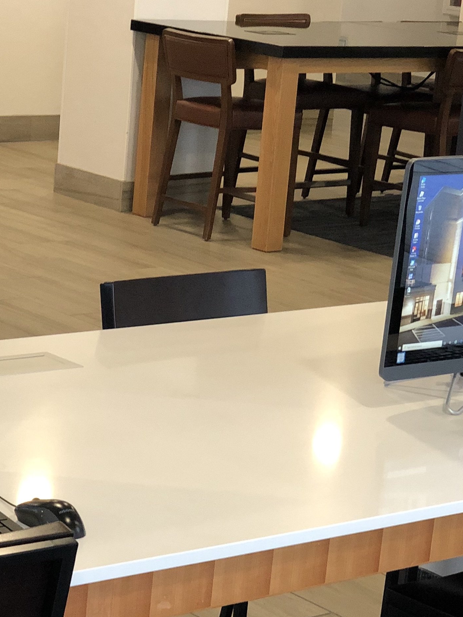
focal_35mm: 112
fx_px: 1997
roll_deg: -5.0
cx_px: 156
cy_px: 465
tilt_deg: -15.2
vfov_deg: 17.5
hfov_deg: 13.2
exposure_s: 1/30
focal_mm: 6
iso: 100
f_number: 2.4
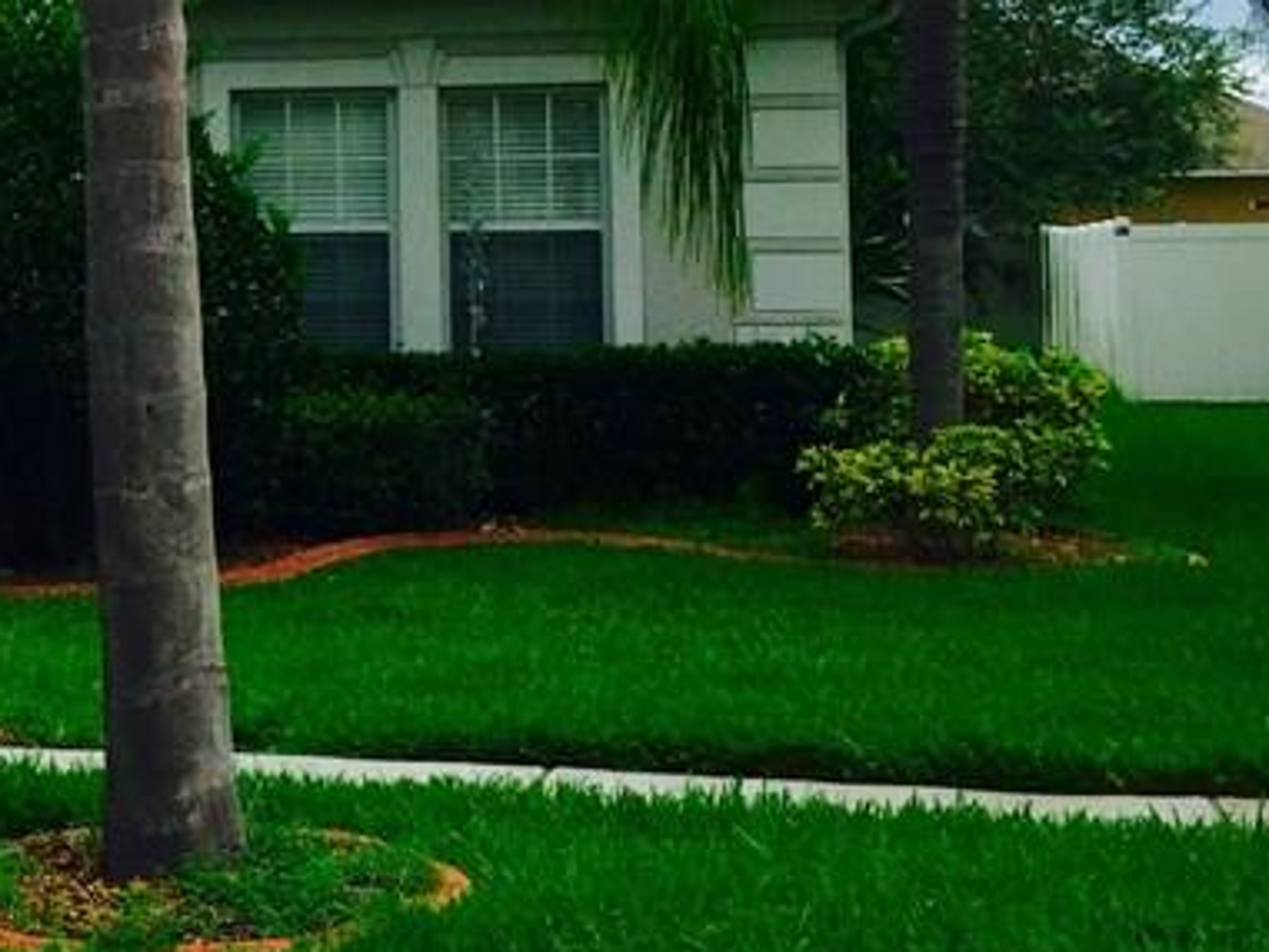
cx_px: -173
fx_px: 2860
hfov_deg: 23.3
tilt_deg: +2.7
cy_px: 130
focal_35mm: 78
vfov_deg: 18.6
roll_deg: -0.2
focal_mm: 4.15
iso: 32
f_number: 2.2
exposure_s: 1/1883
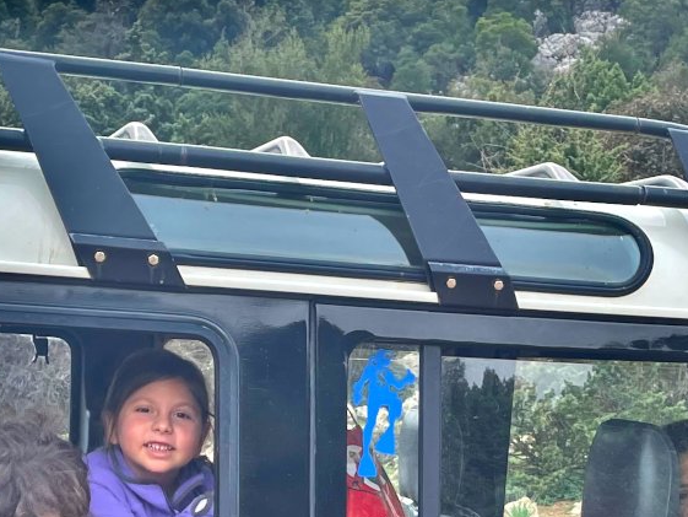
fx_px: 1769
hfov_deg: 21.9
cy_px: 661
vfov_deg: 15.8
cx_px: 437
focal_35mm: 89
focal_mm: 4.2
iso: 32
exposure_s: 1/584
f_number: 1.6
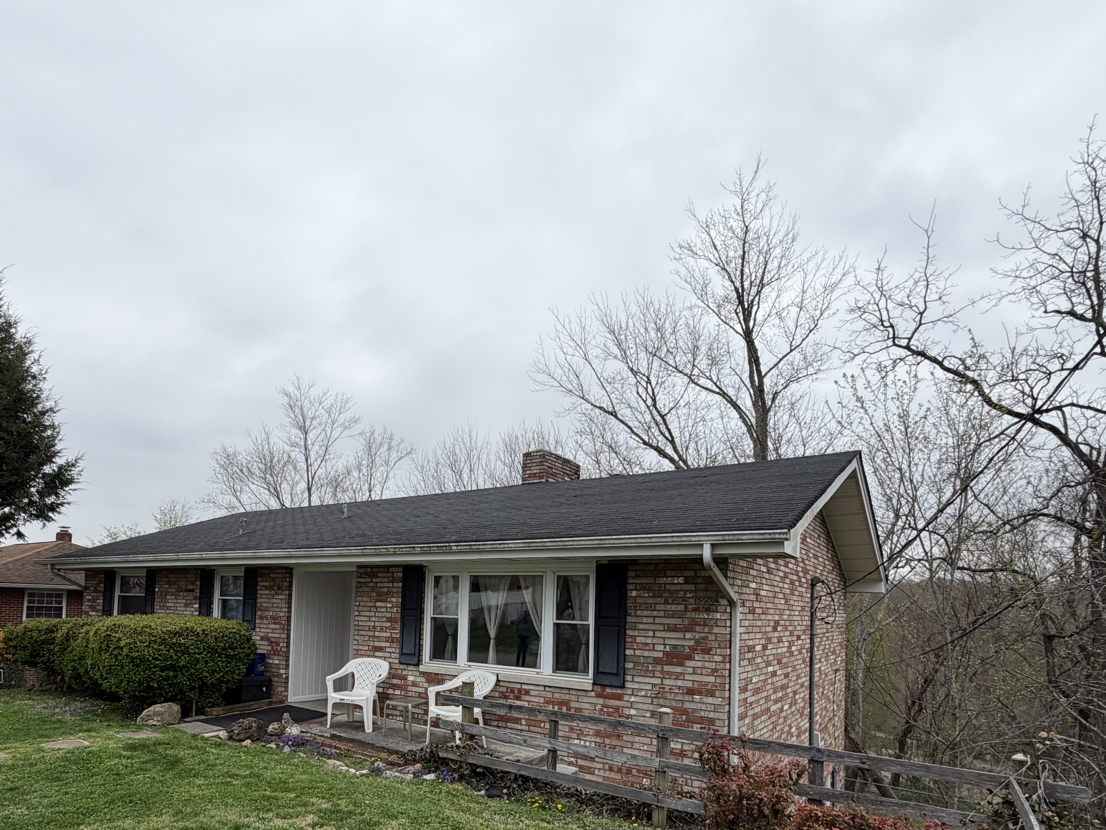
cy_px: 577
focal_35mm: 21
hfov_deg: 78.3
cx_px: 456
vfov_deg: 61.3
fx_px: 671
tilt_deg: +2.9
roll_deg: -2.1
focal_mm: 2.22
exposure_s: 1/502
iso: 50
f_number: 2.2
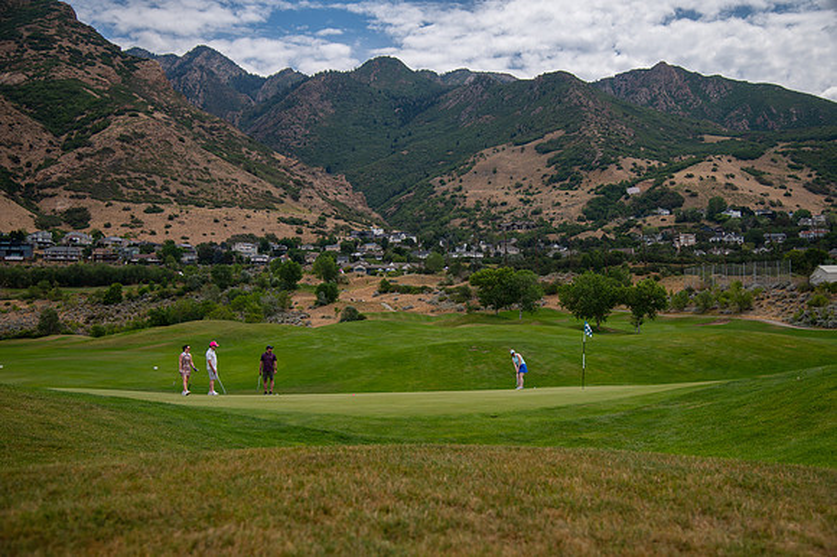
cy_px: 286
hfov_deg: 47.1
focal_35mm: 41
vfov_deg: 32.4
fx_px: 960
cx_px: 431
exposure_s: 1/3200
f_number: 4
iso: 200
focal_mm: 40
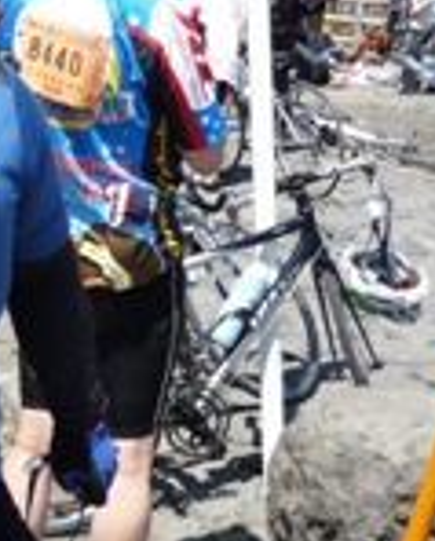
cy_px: 375
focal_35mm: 89
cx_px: -62
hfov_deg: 16.7
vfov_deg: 21.3
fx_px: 1428
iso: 100
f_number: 2.8
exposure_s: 1/1000
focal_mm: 5.5
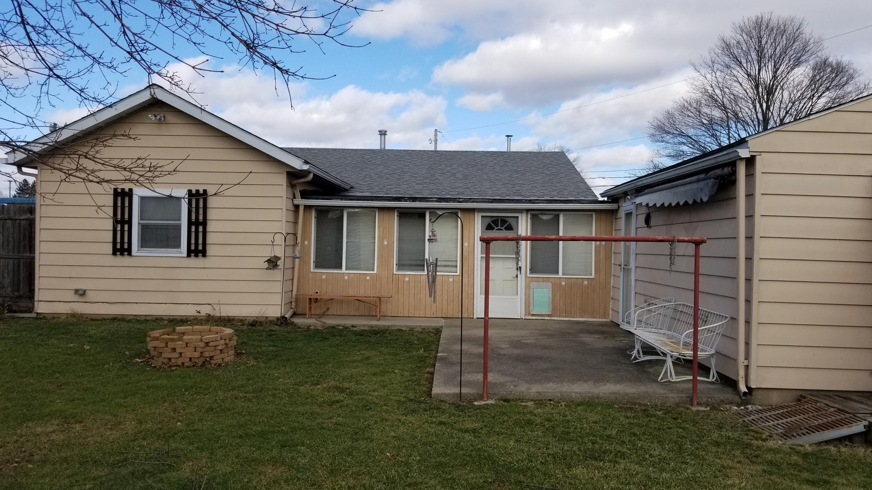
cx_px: 426
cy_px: 242
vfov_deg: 40.2
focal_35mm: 29
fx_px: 671
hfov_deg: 66.1
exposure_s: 1/2040
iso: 50
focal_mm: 4.25
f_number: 1.7
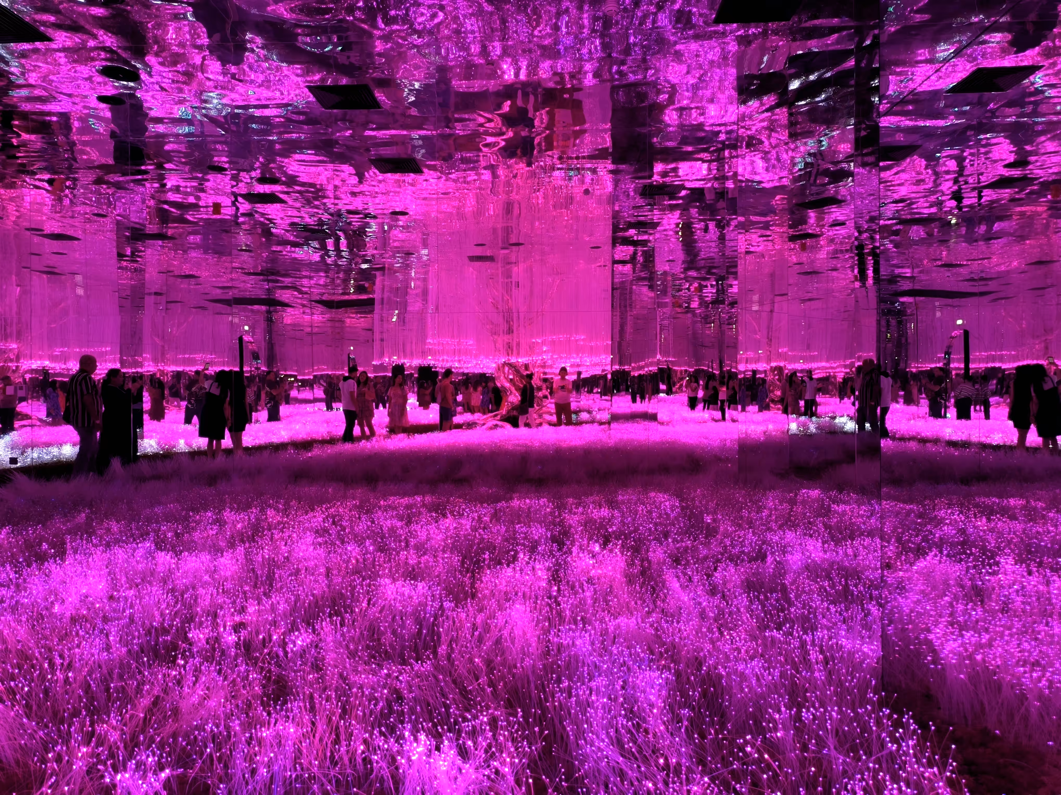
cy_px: 398
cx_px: 530
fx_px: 705
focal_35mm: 23
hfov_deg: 73.9
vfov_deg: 58.9
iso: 800
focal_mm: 6.14
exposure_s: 1/50
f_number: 1.65
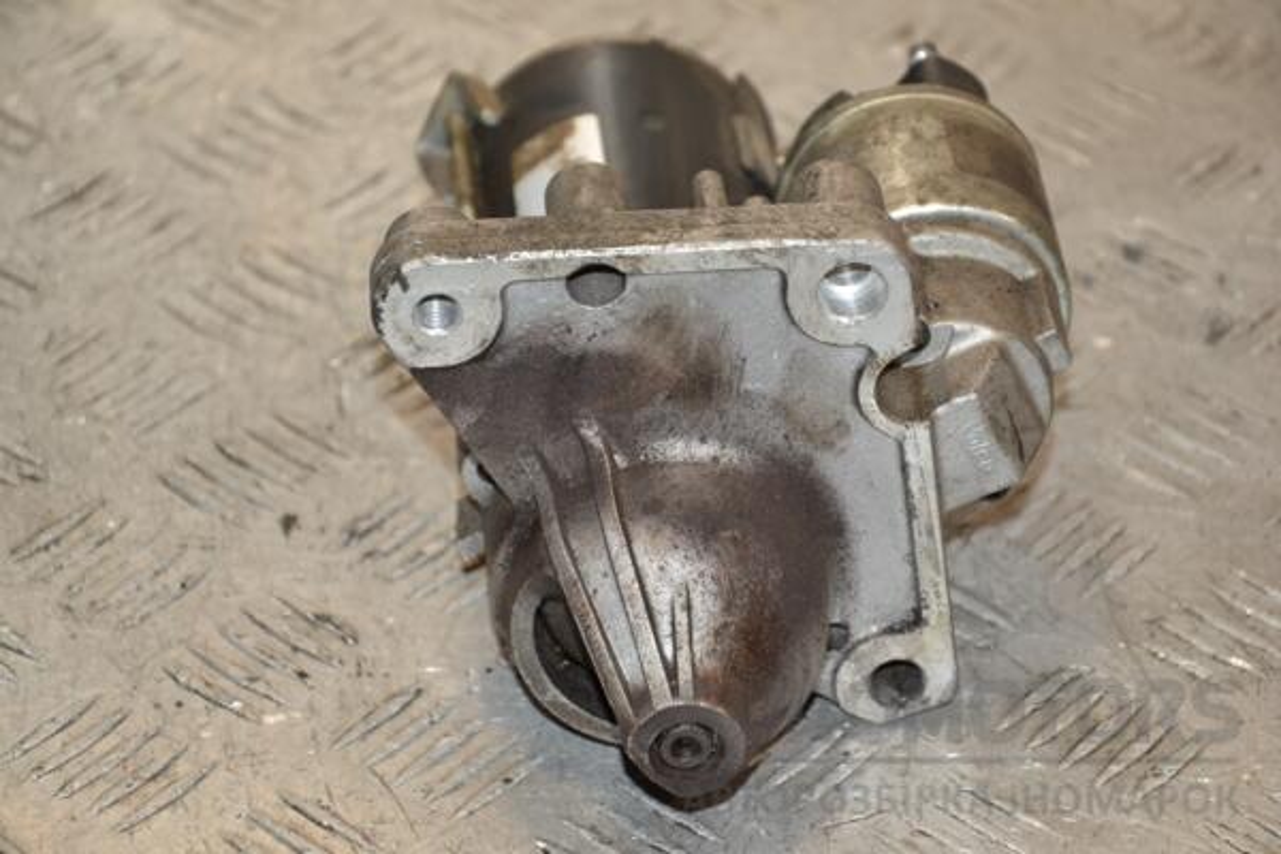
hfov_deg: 14.9
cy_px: 427
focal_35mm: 138
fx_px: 4910
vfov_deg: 9.9
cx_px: 640
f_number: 6.3
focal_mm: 92
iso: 800
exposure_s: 1/200
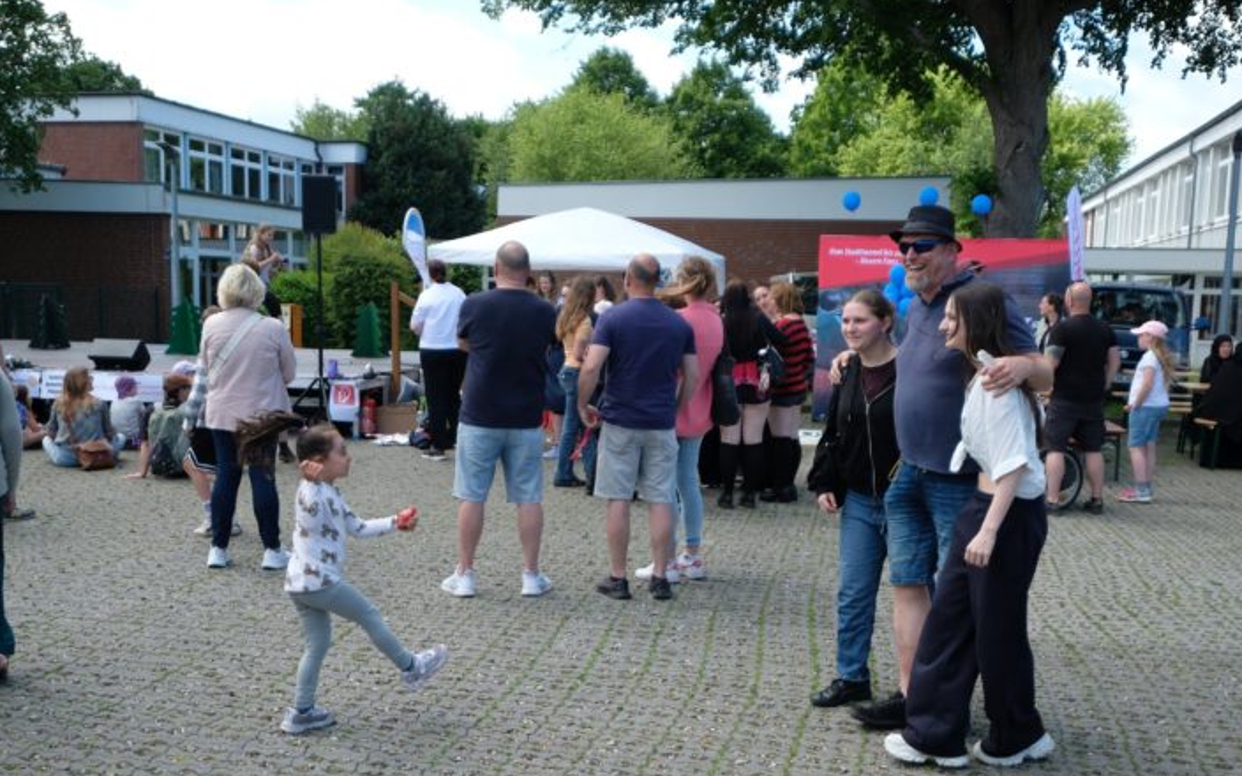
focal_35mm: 40
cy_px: 446
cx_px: 607
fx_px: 1354
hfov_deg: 49.3
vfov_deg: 31.9
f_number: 4
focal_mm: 24
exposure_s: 1/480
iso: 200
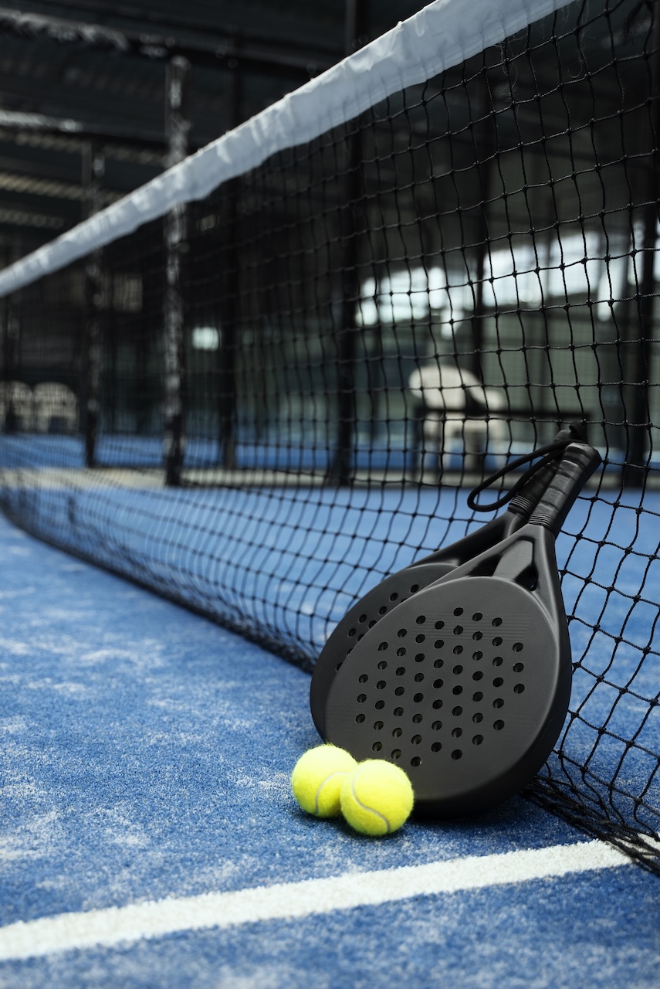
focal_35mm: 42
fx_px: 1153
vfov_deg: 46.4
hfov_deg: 31.9
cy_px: 494
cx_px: 330
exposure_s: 1/400
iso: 400
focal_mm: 42
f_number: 2.8
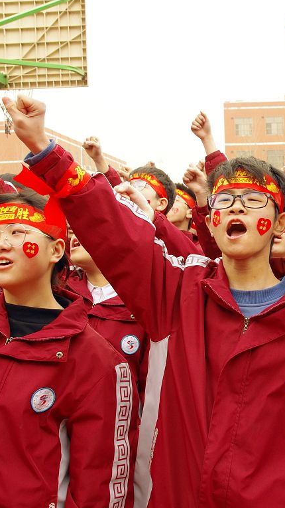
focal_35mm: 46
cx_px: 194
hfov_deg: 25.8
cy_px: 258
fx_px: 618
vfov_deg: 44.6
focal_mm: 19
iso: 400
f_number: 5.6
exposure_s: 1/100
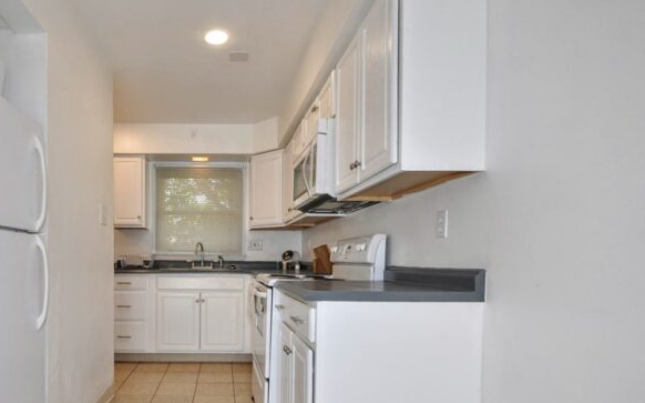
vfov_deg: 56.2
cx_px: 219
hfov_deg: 79.8
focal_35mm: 21
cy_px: 261
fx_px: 369
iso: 320
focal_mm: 10
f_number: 4.5
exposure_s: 1/80
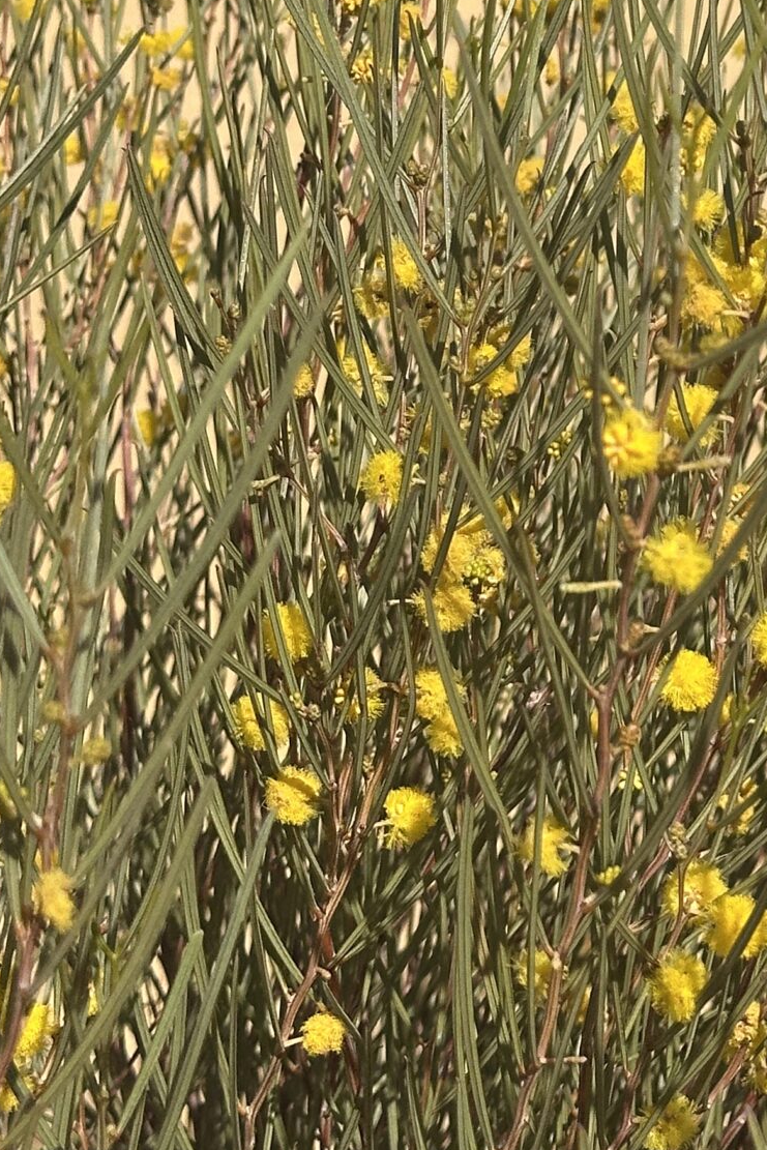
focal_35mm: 115
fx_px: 3674
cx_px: 982
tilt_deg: -16.1
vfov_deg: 17.7
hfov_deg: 11.6
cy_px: 382
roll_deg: +0.8
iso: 64
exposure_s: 1/5000
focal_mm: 6.86
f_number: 1.78
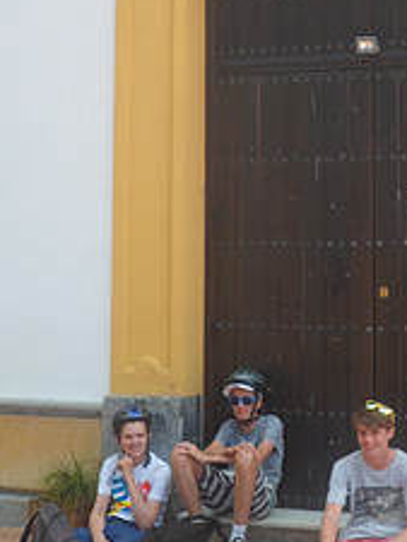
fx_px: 1316
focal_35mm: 84
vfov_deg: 22.9
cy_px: 106
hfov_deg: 17.4
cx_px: 329
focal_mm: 7.8
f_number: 4.2
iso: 80
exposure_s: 1/180
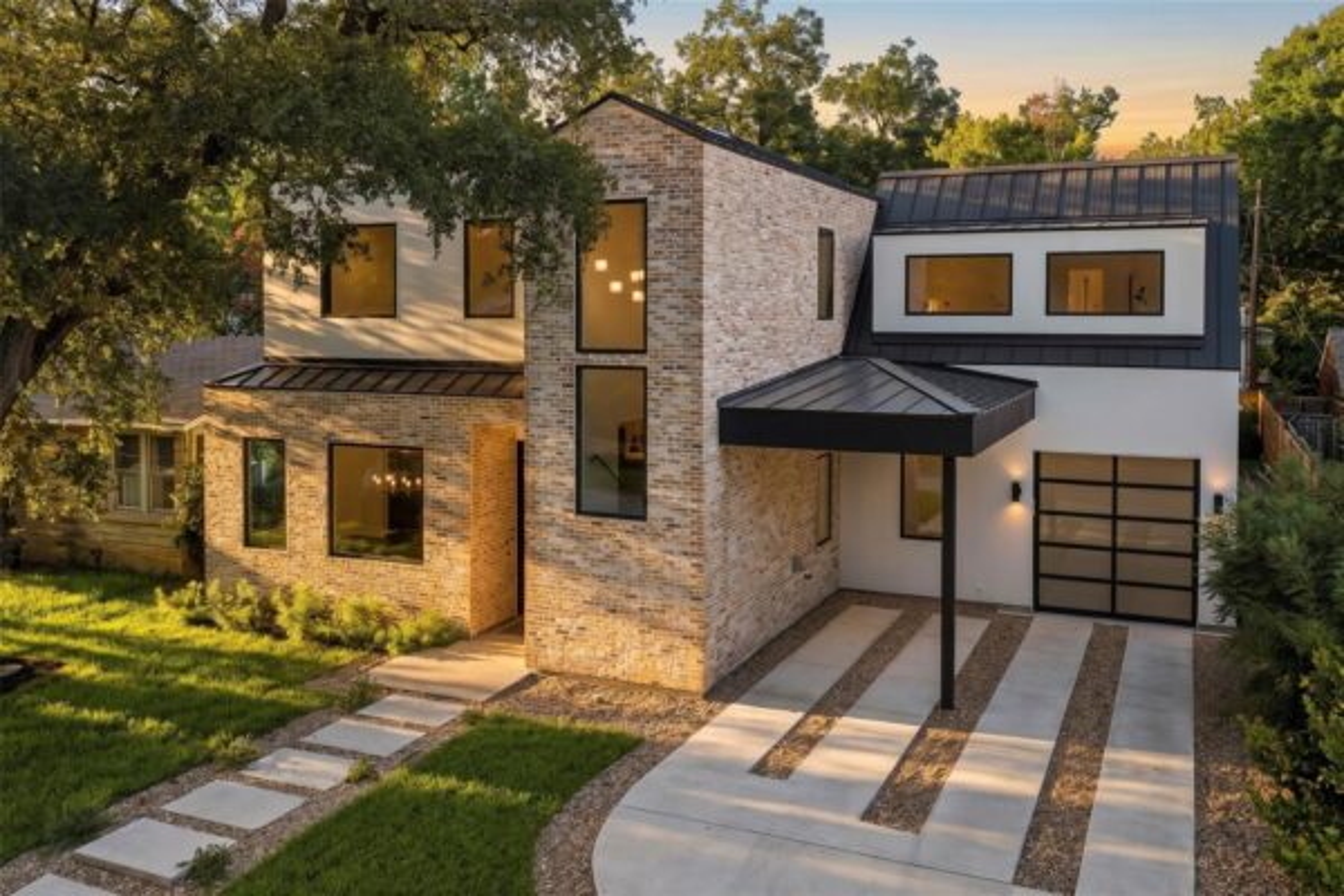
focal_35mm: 22
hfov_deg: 79.9
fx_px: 803
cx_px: 672
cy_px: 448
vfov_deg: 58.3
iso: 250
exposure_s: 1/3
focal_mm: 21.5
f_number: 7.1
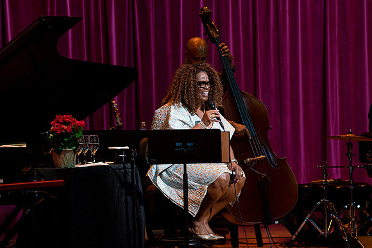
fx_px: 2536
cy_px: 124
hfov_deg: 8.4
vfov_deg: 5.6
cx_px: 178
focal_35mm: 245
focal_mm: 200
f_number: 5.6
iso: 2500
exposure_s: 1/320
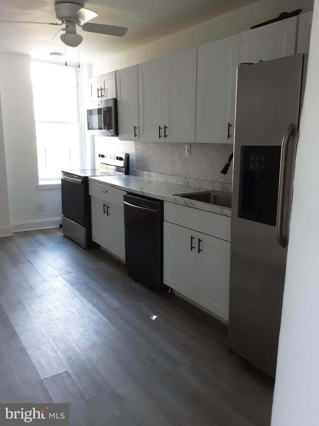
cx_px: 160
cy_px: 213
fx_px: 344
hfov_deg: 49.7
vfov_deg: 63.4
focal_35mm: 28
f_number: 1.9
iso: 100
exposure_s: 1/40
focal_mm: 2.9
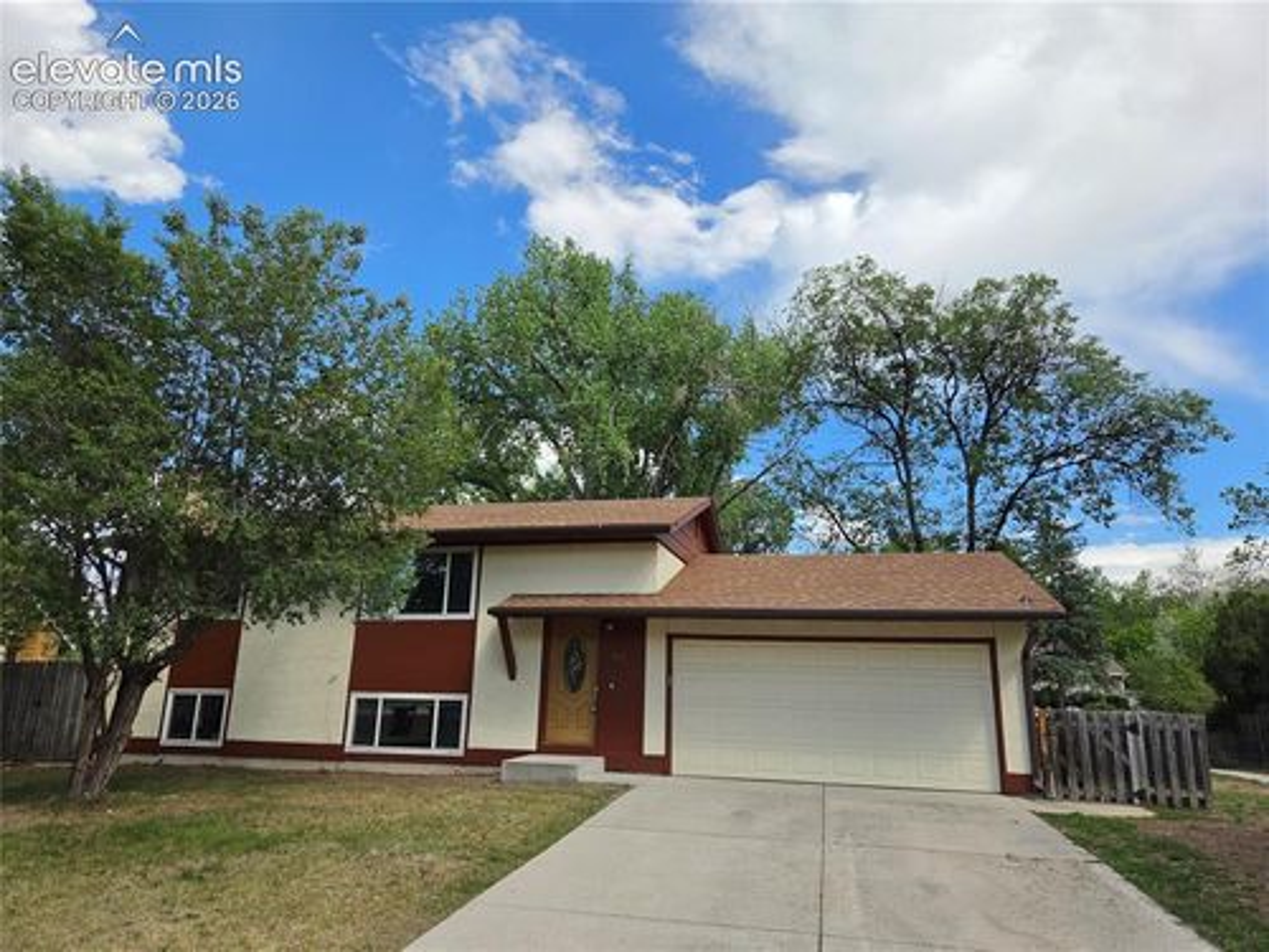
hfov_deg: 73.9
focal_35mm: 23
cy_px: 476
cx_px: 634
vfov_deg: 58.9
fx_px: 843
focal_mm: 5.4
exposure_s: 1/4364
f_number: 1.8
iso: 80
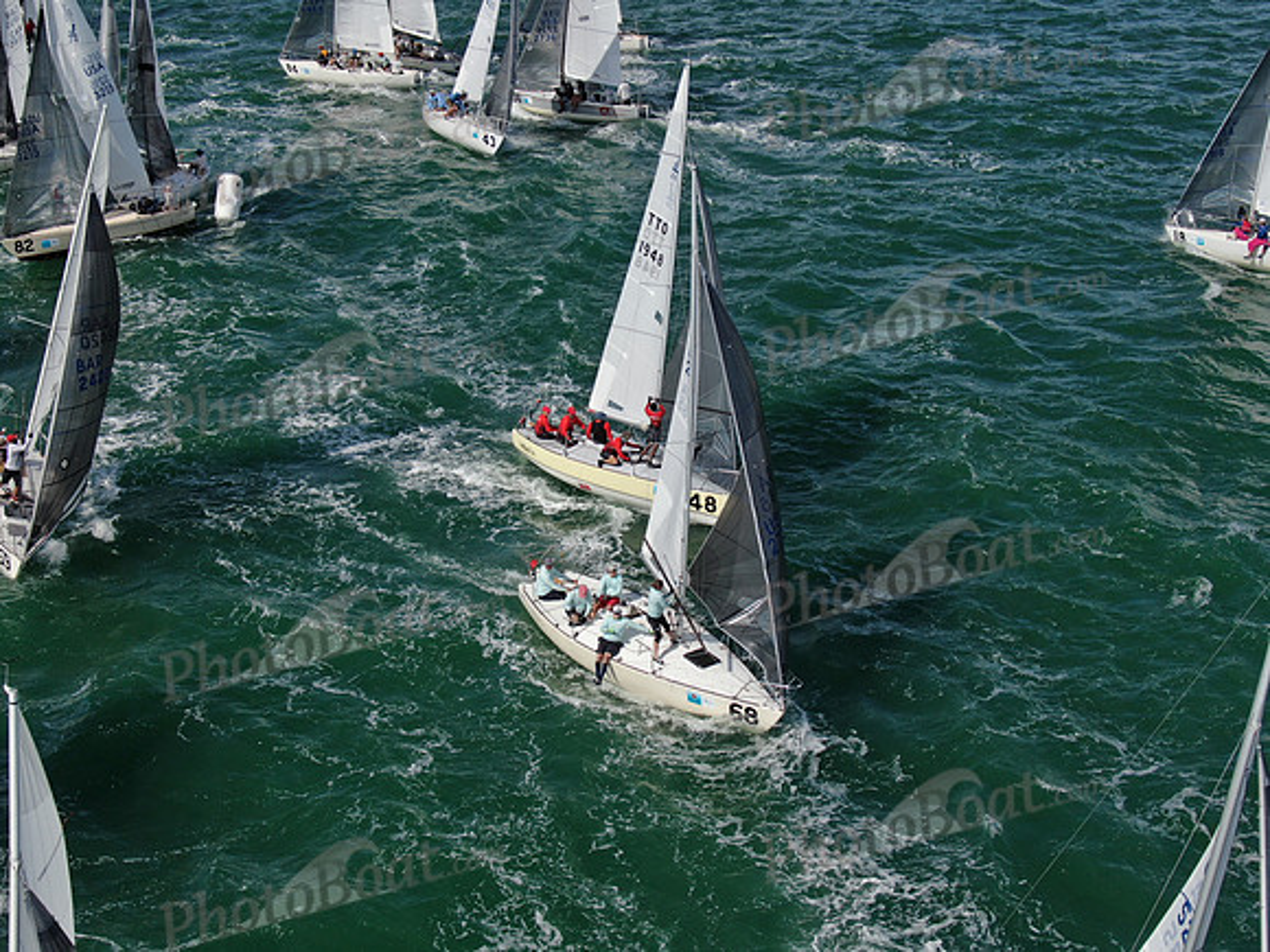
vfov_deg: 30.3
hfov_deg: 39.7
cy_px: 476
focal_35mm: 48
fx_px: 1761
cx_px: 635
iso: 100
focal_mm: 8.6
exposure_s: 1/1250
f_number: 3.8
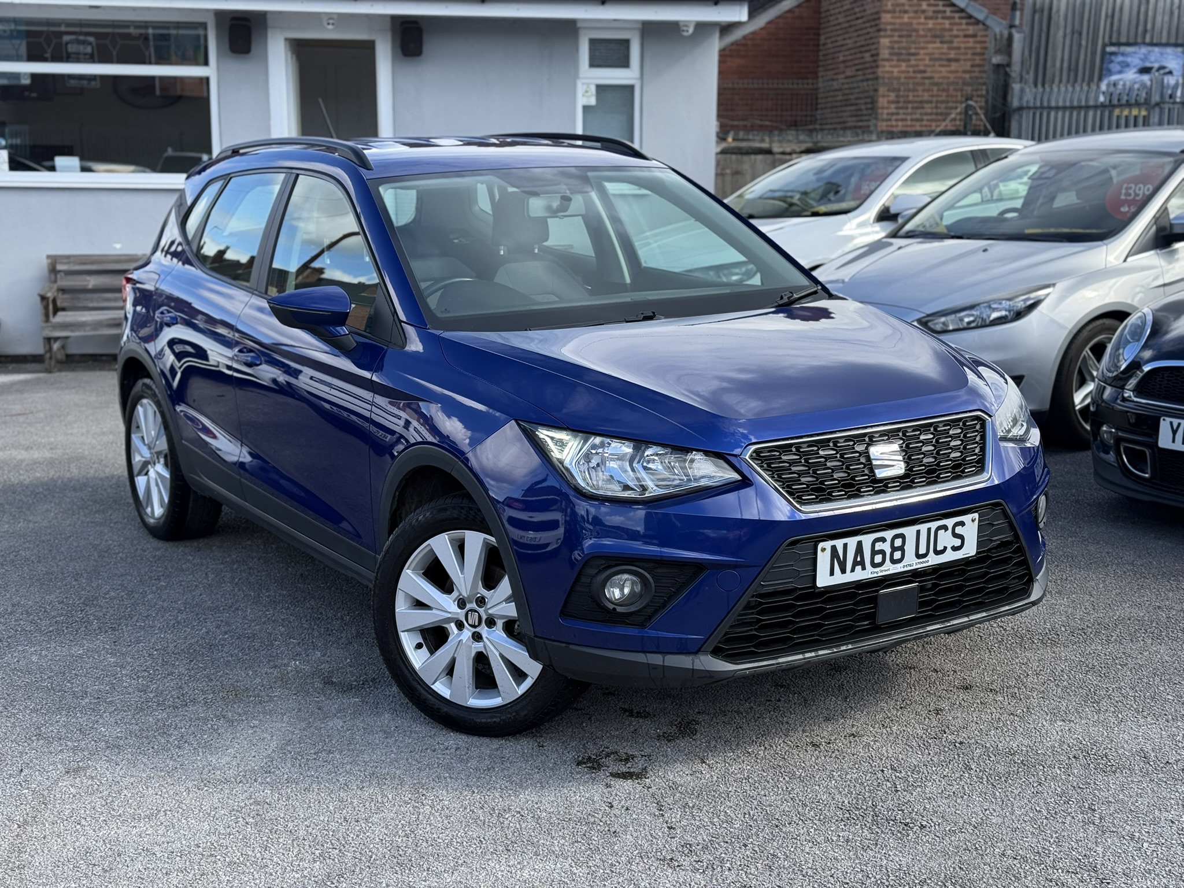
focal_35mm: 48
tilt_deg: -9.7
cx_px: 592
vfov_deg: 30.3
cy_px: 444
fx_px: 1642
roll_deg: -0.2
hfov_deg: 39.7
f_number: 1.78
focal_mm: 6.76
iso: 64
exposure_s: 1/1167
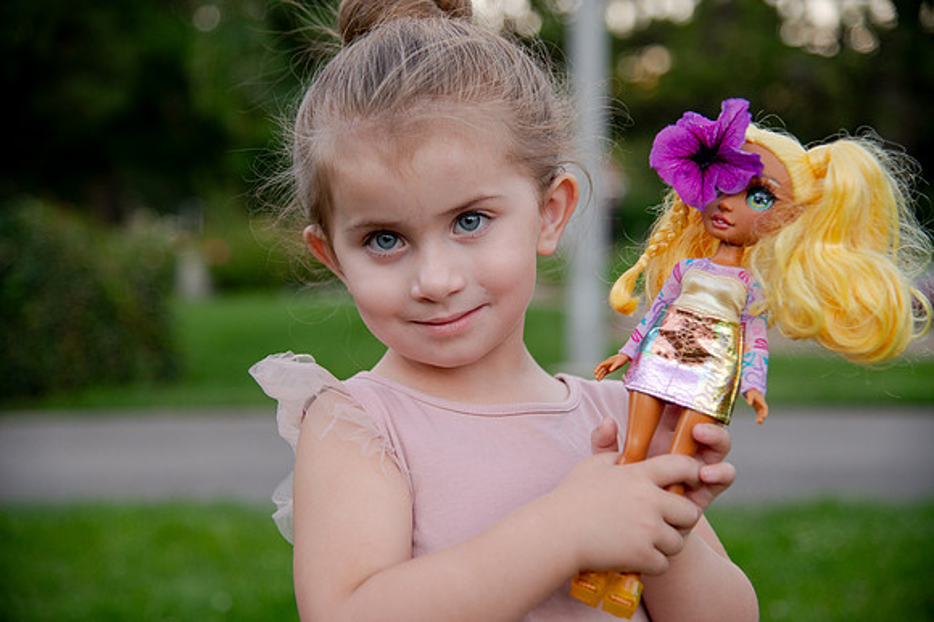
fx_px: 1815
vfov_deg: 19.4
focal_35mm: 70
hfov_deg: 28.9
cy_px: 311
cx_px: 467
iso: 1000
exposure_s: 1/200
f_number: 4
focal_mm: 70
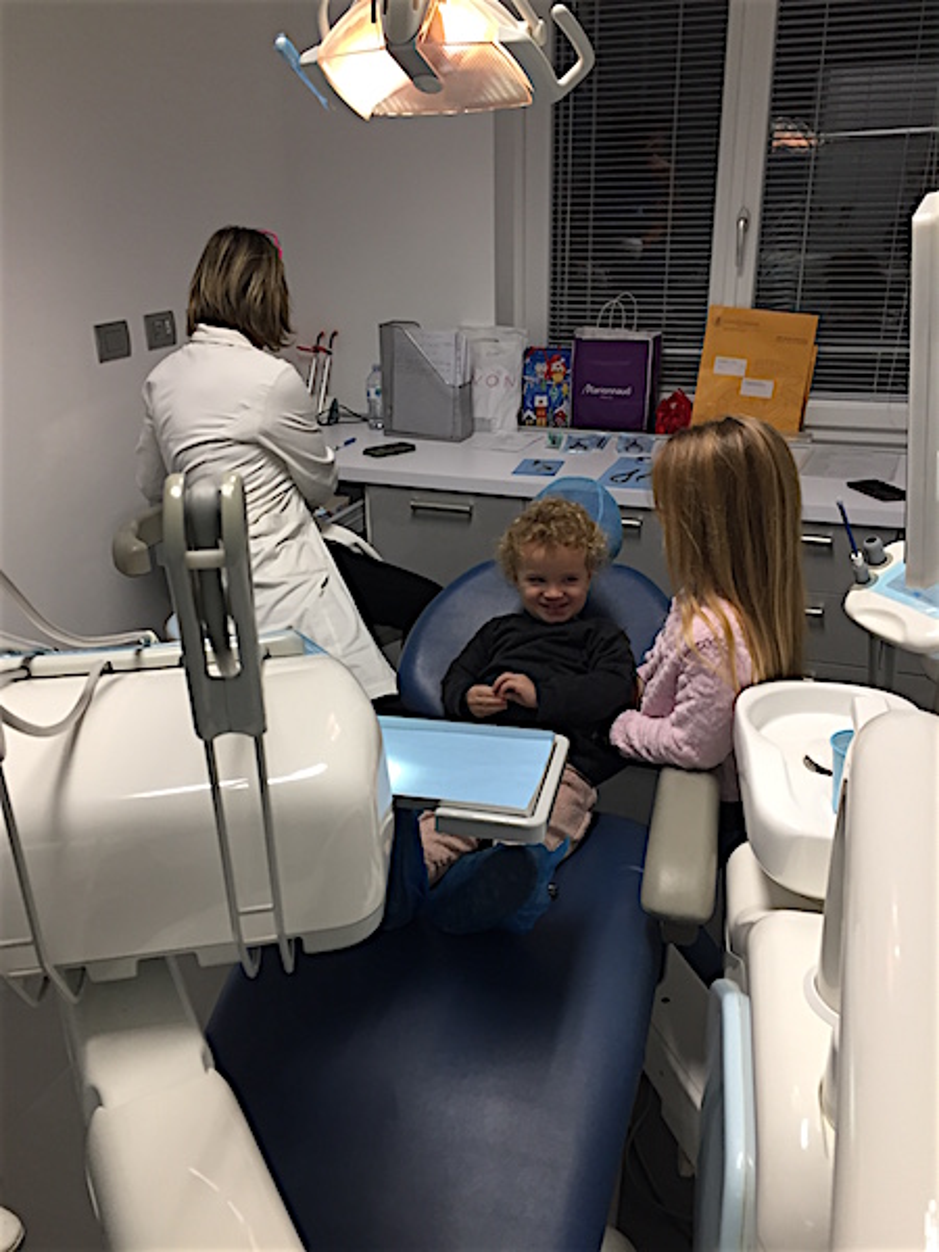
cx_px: 470
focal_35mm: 29
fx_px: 1049
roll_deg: +1.0
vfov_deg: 61.7
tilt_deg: -20.9
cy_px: 626
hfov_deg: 48.2
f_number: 2.2
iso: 40
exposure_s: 1/33
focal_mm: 4.15
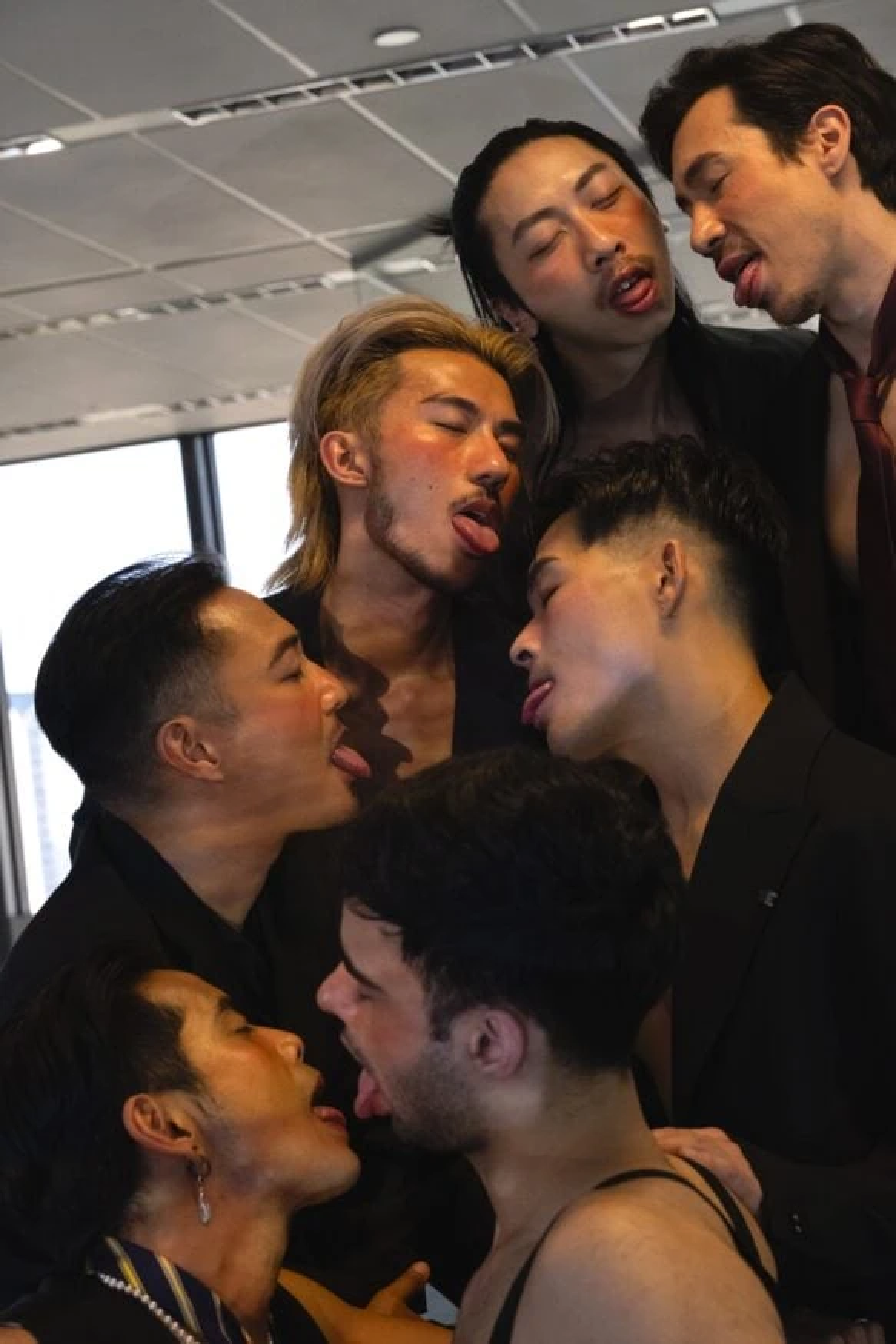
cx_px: 448
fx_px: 2724
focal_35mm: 73
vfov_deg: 27.7
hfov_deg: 18.7
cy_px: 672
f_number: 5.6
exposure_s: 1/125
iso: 2500
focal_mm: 48.5
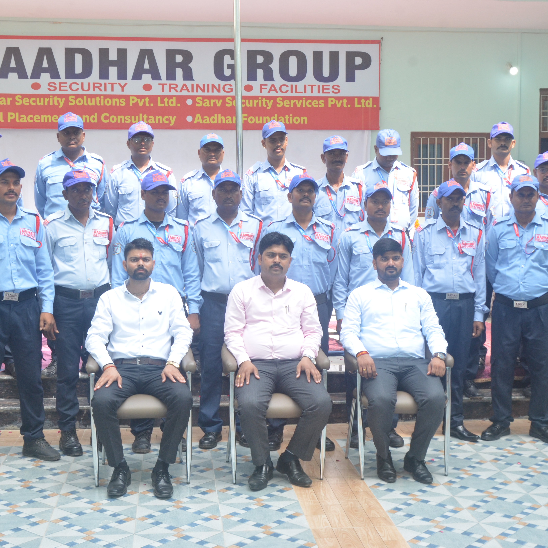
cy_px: 274
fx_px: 896
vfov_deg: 34.0
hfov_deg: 34.0
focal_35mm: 50
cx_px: 265
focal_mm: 26
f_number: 8
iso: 640
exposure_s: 1/125
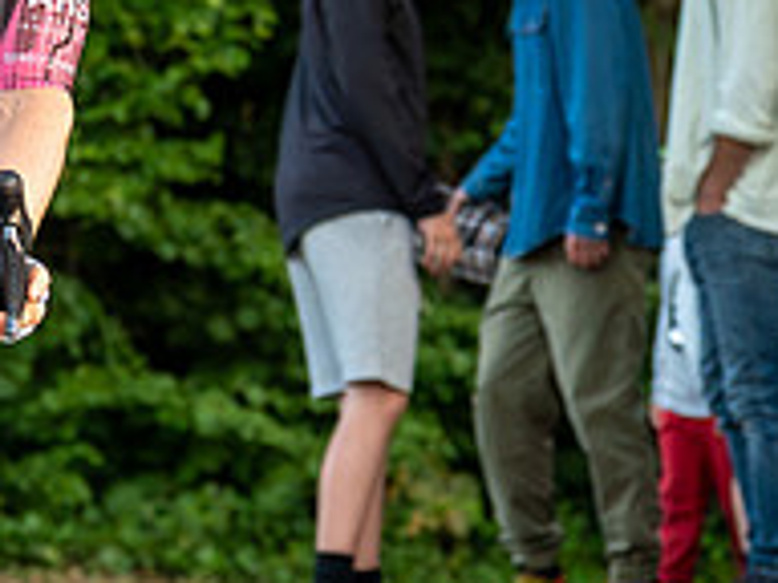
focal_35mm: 413
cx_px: -56
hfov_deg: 4.8
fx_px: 9282
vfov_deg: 3.6
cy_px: -75
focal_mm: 70
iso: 1000
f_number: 3.5
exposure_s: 1/800
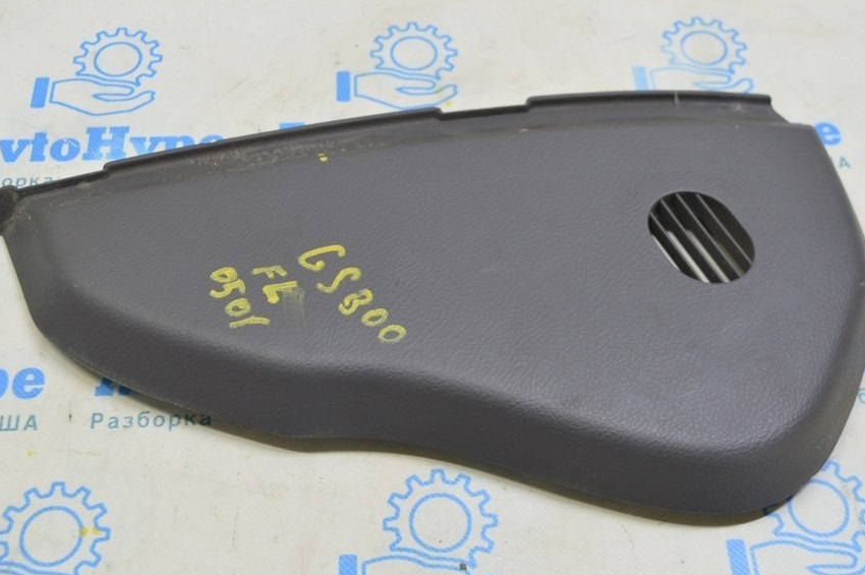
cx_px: 408
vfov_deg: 28.6
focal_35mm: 47
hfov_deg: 41.9
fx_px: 1128
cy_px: 300
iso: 400
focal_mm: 26
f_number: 5.6
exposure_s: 1/20
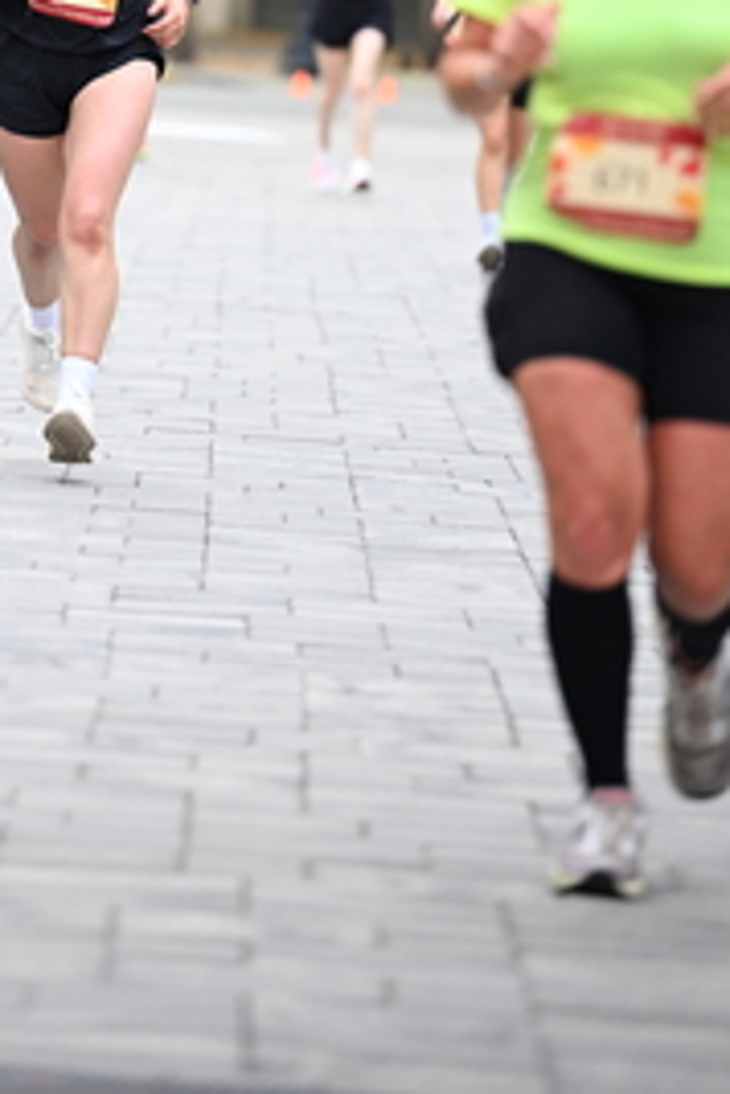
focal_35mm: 329
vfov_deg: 6.2
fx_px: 10006
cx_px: 14
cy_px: -25
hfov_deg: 4.2
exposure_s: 1/2000
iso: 640
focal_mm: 160
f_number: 2.8
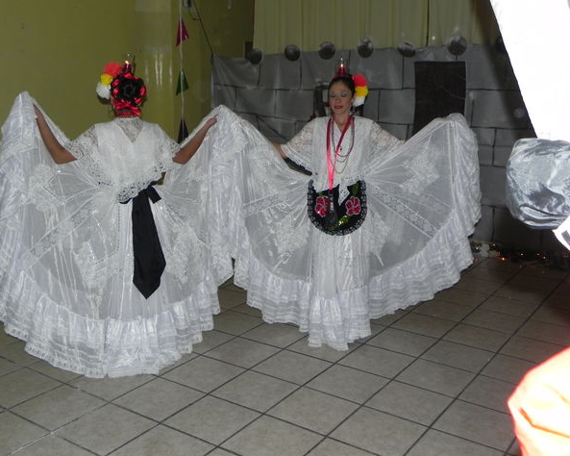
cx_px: 265
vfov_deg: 38.2
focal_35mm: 39
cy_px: 229
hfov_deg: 46.8
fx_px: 658
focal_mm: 6.6
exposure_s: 1/80
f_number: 3.2
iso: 200
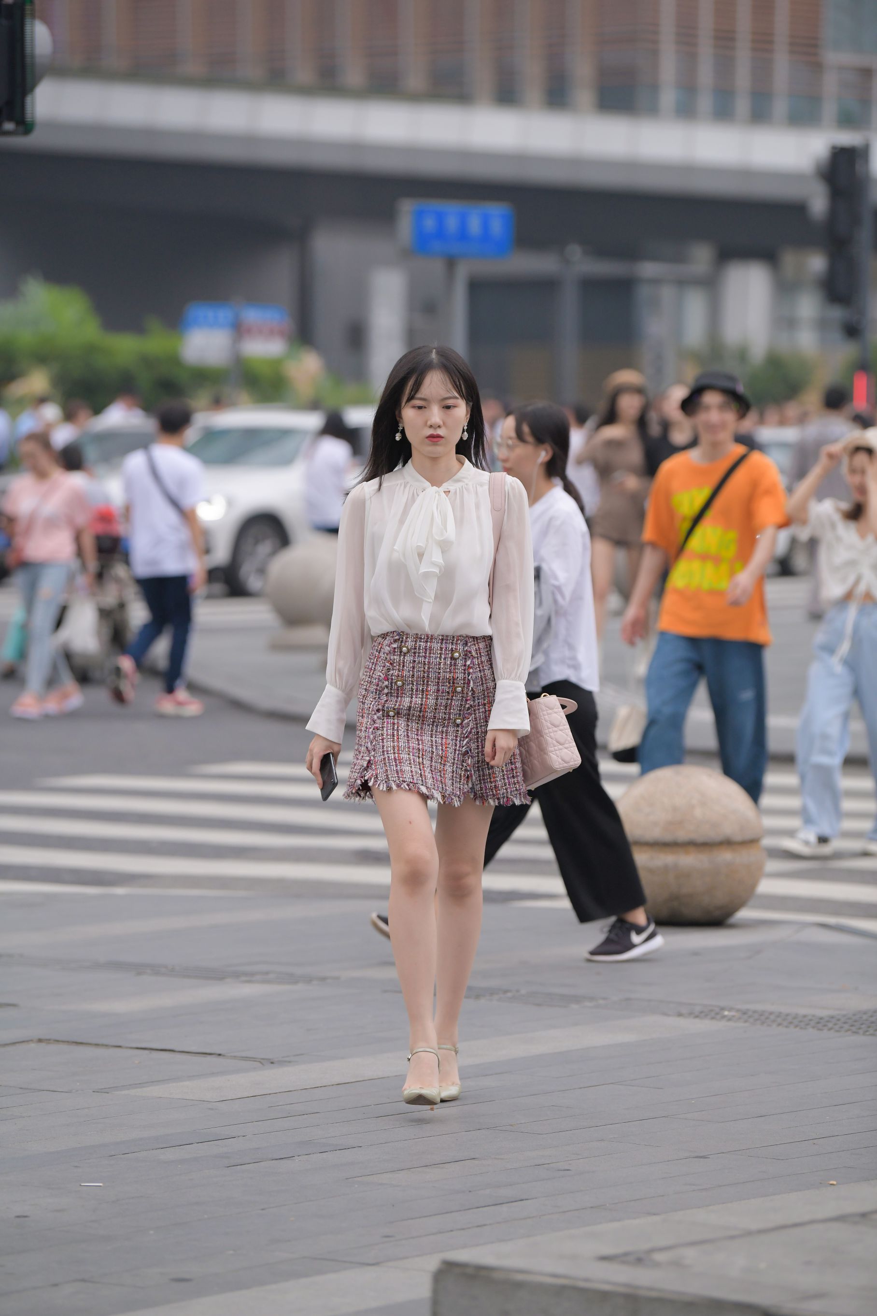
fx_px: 5664
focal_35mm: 155
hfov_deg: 8.9
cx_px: 438
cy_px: 658
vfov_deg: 13.2
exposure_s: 1/640
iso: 800
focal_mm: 155
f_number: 3.5
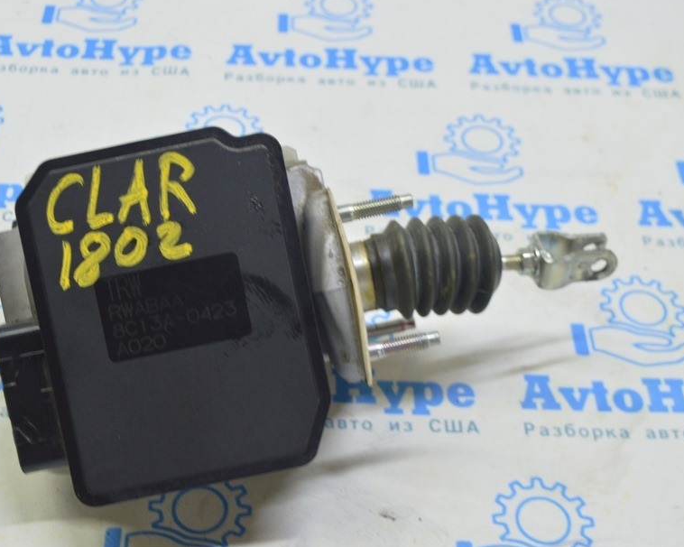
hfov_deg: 32.8
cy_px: 282
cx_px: 250
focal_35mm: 57
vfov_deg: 26.7
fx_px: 1154
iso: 400
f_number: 5.6
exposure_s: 1/20
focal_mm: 30
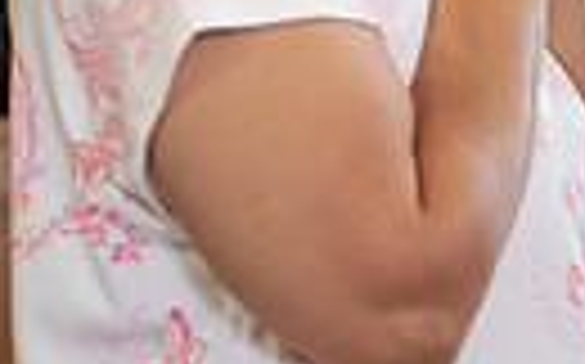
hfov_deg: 6.6
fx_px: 5081
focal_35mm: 319
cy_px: -88
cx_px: 648
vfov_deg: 4.1
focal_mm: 70
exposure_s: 1/160
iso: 4000
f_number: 2.8
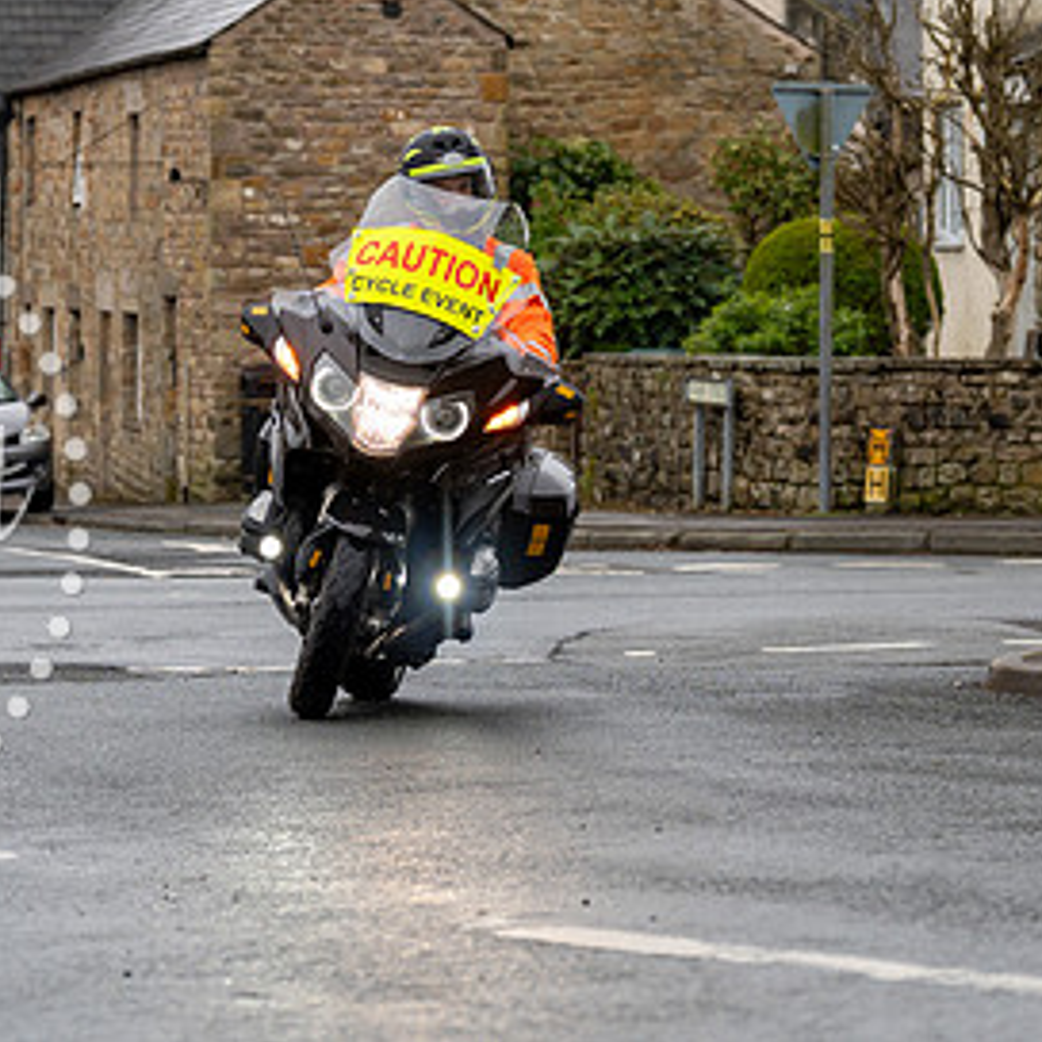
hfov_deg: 11.1
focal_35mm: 158
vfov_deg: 11.0
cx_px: 458
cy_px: 216
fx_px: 5381
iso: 400
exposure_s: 1/1000
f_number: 4
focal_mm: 78
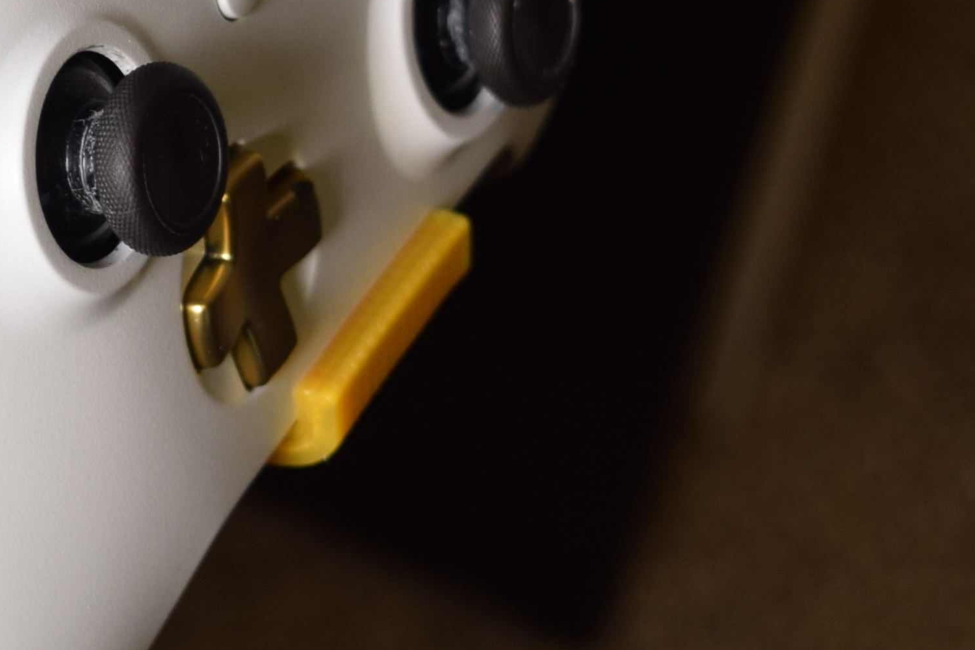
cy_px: 2
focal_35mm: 210
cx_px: -377
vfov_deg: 6.5
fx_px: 5687
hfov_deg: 9.6
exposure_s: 1/50
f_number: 4.5
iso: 250
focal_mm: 35
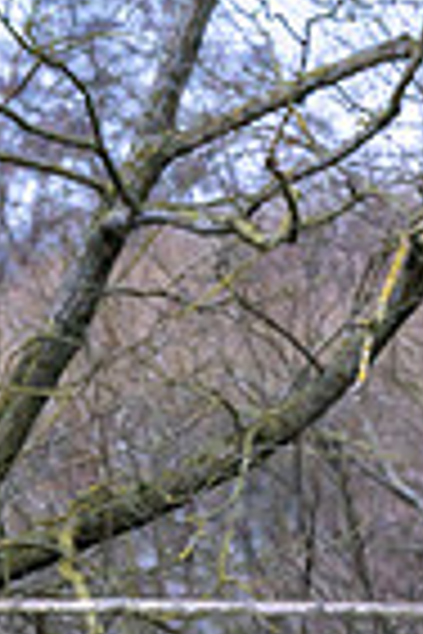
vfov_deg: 3.2
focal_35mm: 640
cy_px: 962
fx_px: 11279
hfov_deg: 2.1
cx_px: 189
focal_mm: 200
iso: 5000
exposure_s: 1/500
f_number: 4
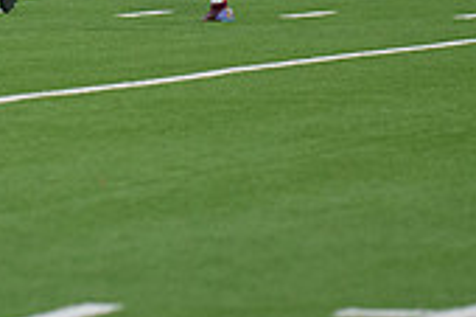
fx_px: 6552
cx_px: -11
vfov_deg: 2.8
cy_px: -153
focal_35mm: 496
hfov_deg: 4.2
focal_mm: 145
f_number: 2.8
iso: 3200
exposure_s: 1/3200
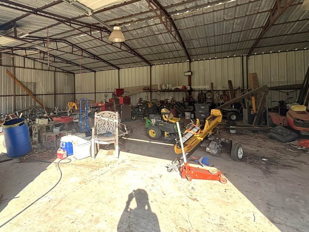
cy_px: 90
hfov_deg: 82.3
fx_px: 170
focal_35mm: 19
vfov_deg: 67.8
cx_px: 107
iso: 64
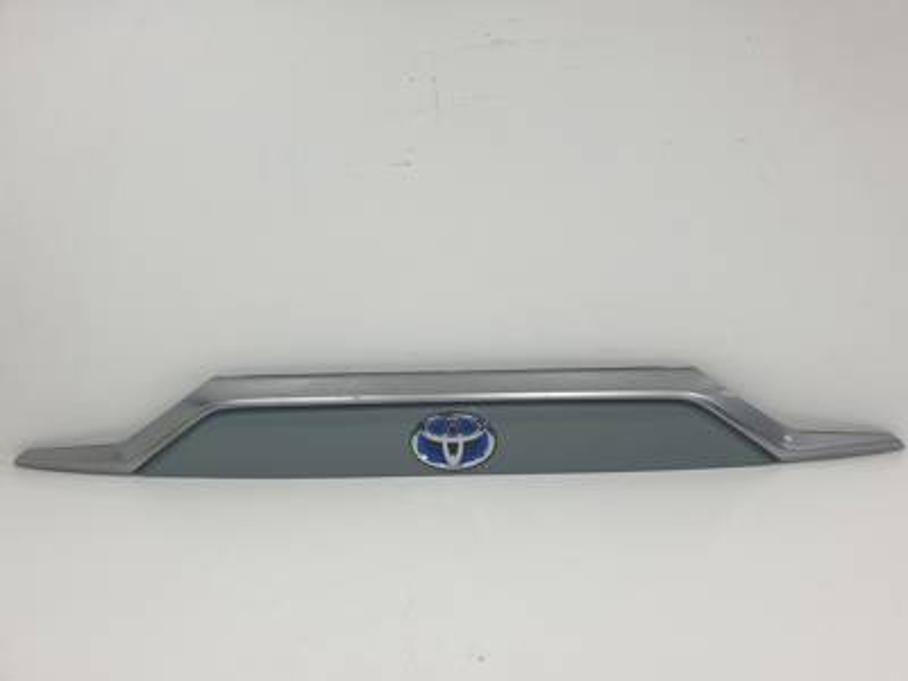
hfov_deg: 67.3
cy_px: 340
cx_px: 454
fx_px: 682
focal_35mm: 26
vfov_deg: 53.1
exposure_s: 1/265
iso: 50
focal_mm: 4.3
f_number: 2.4
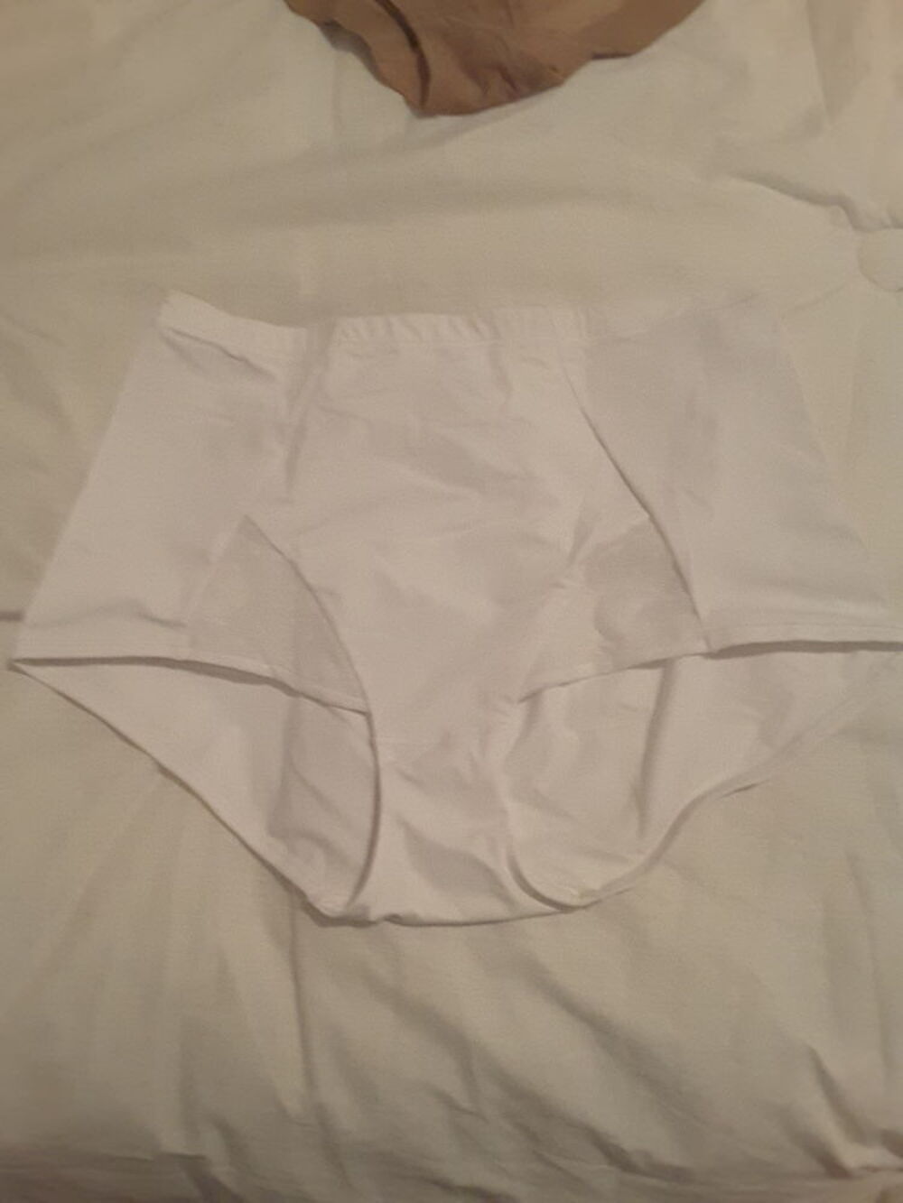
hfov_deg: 45.4
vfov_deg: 58.3
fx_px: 1078
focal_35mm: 31
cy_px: 602
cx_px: 452
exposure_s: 1/17
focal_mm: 2.9
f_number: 1.9
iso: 400
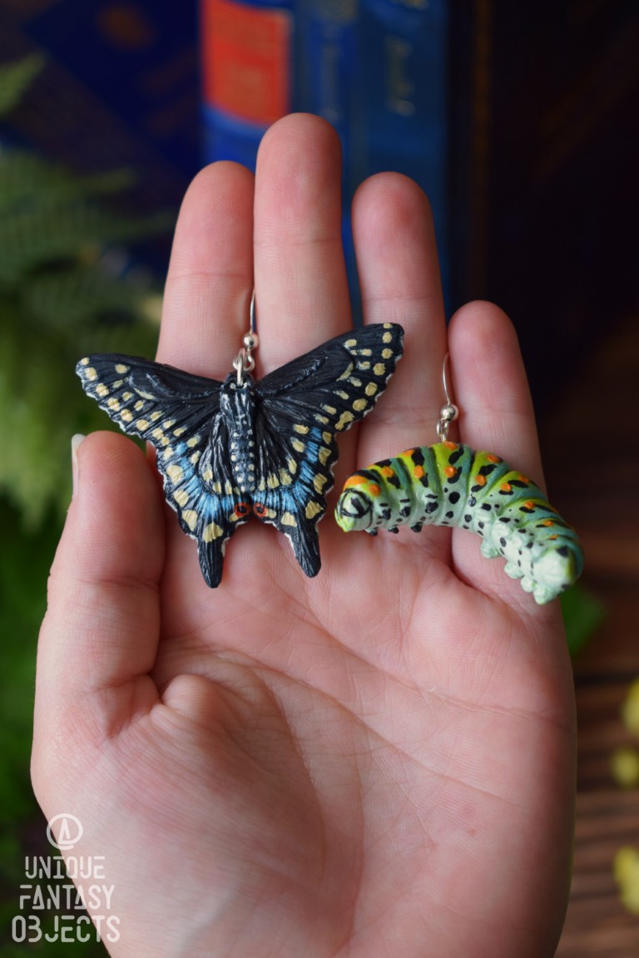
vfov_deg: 28.1
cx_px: 320
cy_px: 479
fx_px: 1917
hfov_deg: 18.9
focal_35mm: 72
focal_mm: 48
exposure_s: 1/100
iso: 400
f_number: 5.3
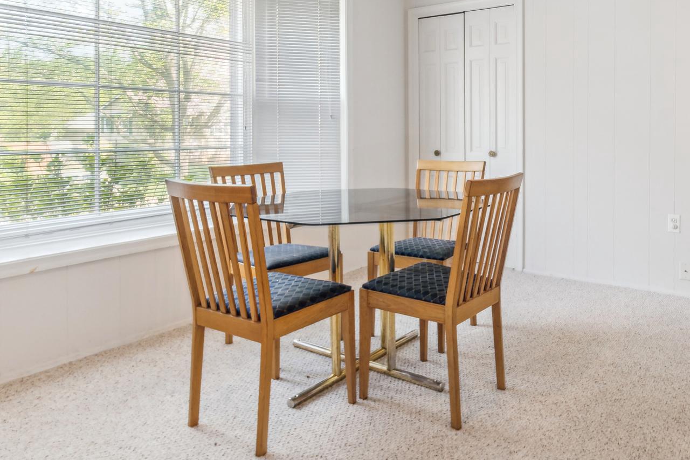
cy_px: 107
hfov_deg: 73.1
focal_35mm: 24
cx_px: 405
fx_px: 460
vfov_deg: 50.6
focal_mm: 10
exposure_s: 1/2
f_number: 9
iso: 200
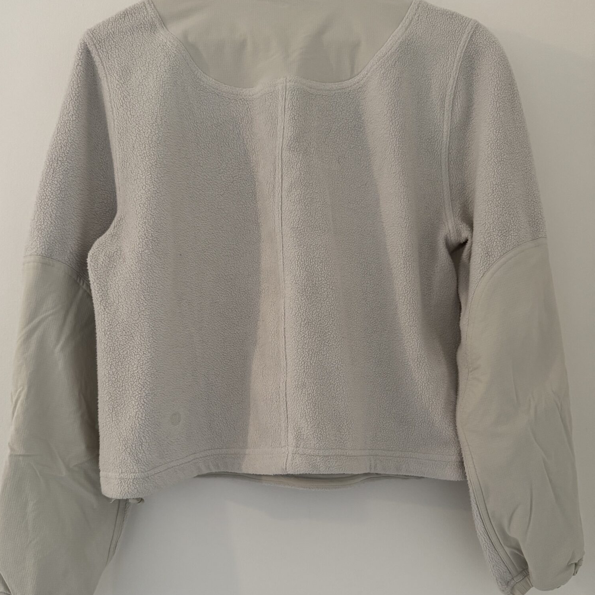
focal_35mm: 29
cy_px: 327
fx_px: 564
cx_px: 290
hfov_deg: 55.6
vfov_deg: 55.5
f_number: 1.78
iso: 400
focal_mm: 6.76
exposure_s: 1/60
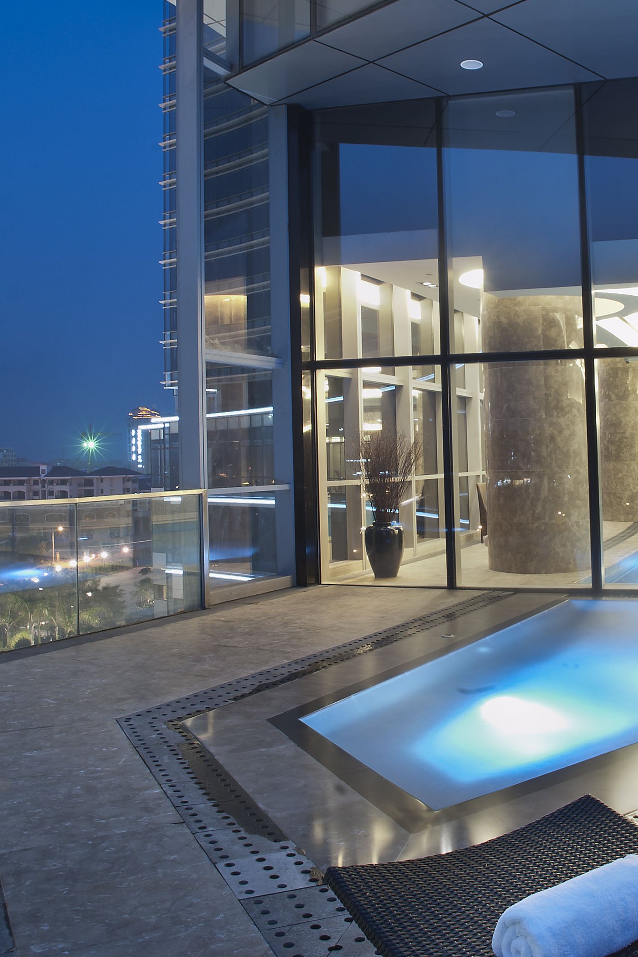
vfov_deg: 52.8
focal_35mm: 36
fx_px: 957
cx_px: 489
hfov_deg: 35.9
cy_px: 389
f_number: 22
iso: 100
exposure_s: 30
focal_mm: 18
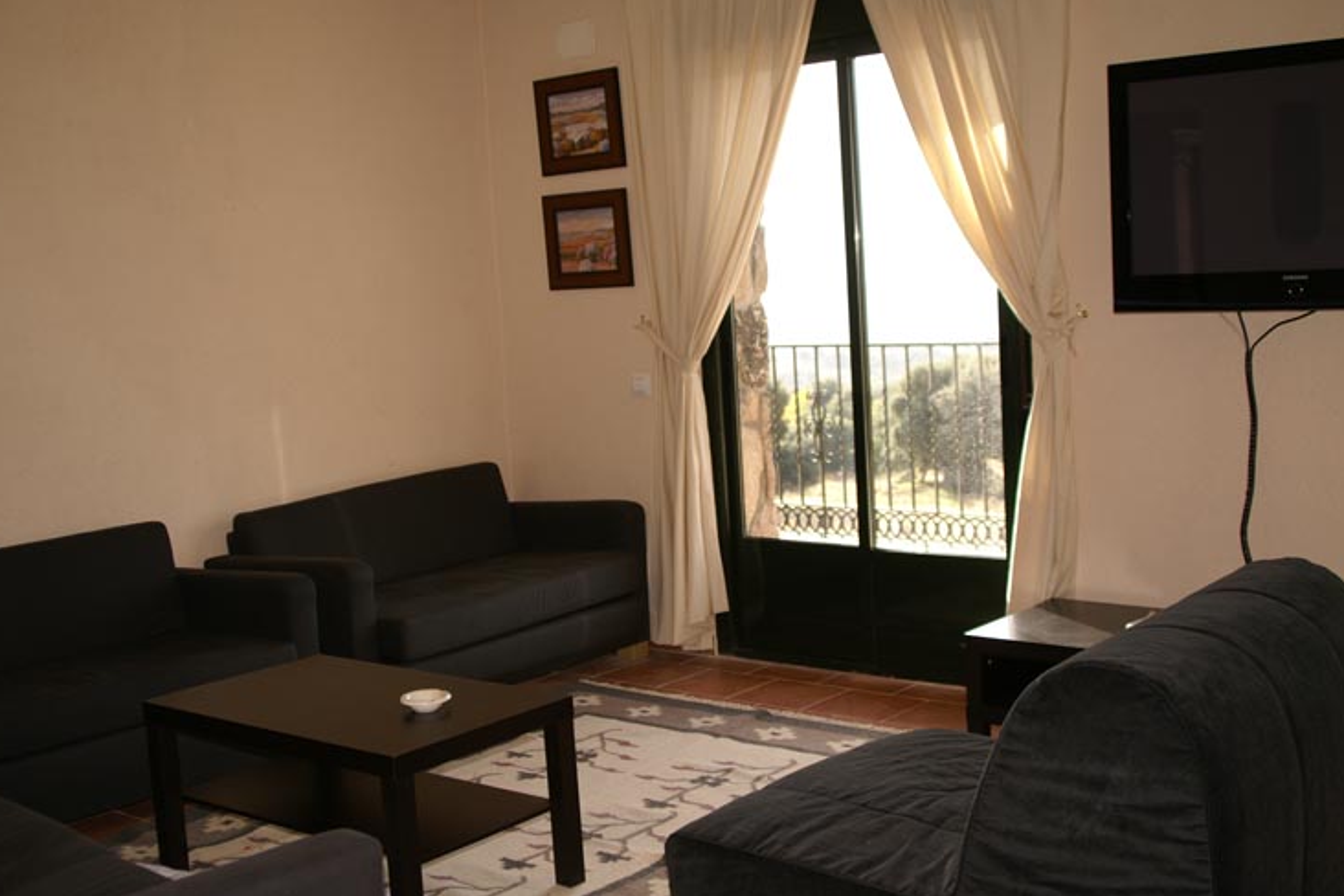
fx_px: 1605
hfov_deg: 45.4
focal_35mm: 43
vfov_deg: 31.2
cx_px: 663
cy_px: 453
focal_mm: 28
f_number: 4
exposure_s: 1/125
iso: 100
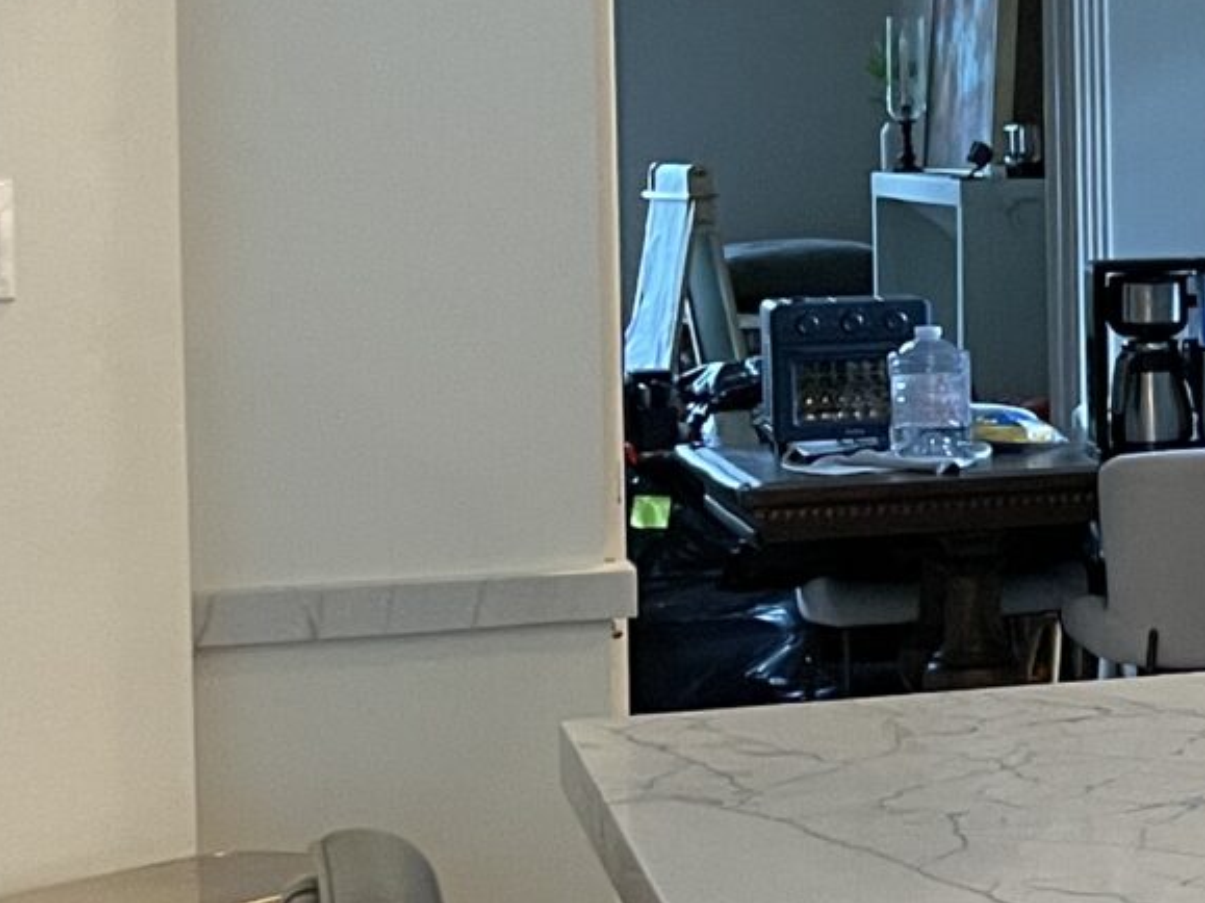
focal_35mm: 115
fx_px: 4002
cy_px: 308
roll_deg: +0.6
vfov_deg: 12.9
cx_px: 2601
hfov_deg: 13.8
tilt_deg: -1.5
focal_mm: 4.2
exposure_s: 1/60
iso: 125
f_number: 1.6
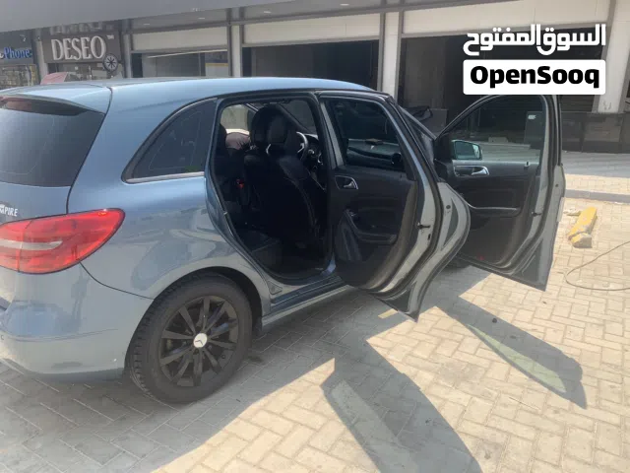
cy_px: 236
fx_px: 473
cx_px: 315
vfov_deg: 53.1
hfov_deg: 67.3
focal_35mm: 26
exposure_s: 1/954
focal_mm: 4.25
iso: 25
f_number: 1.8
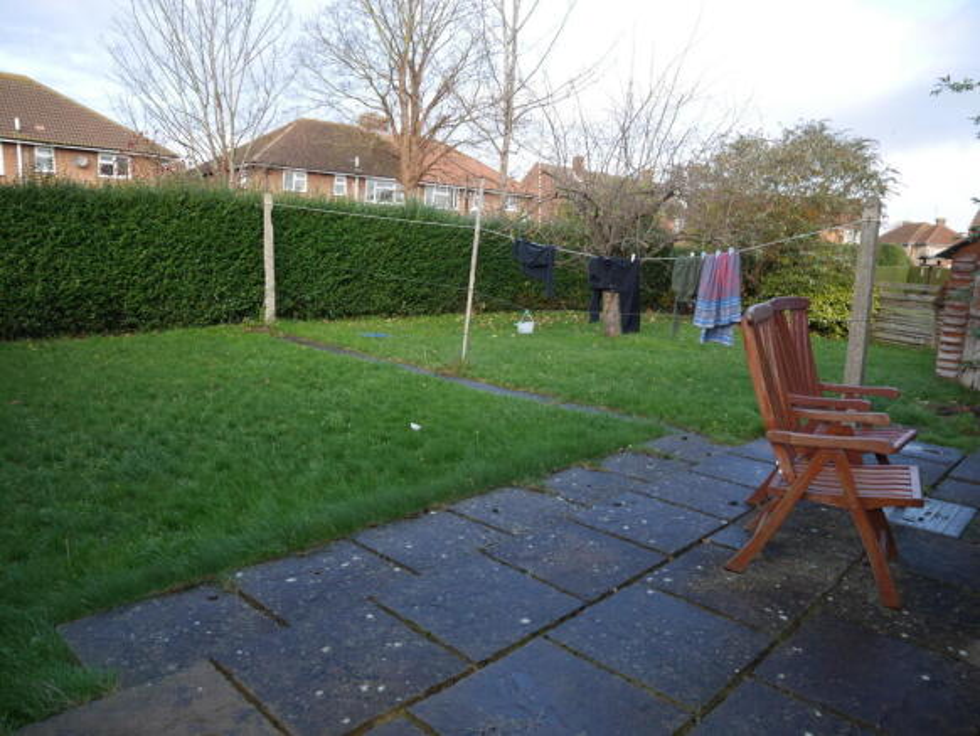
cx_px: 490
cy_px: 368
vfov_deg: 56.9
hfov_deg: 71.6
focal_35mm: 24
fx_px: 680
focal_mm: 12
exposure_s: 1/125
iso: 200
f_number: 4.5
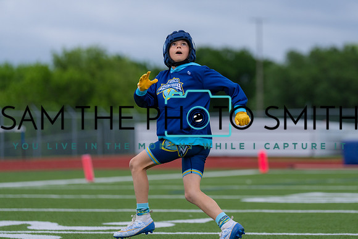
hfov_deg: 10.4
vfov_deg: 6.9
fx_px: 1963
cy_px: 89
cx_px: 226
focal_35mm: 198
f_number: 2.8
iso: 800
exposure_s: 1/1250
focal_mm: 155
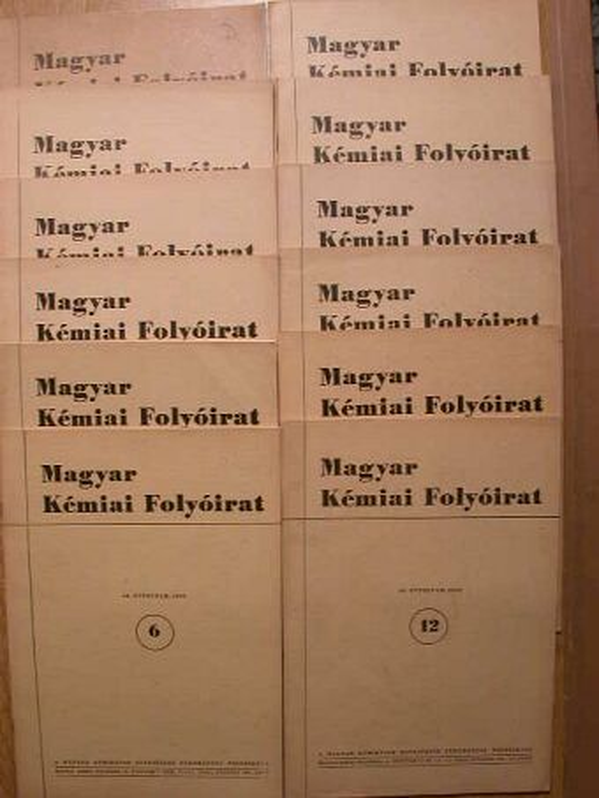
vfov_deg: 49.0
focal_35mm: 38
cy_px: 399
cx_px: 300
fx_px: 876
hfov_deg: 37.7
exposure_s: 1/95
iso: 100
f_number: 4.2
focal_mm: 7.85
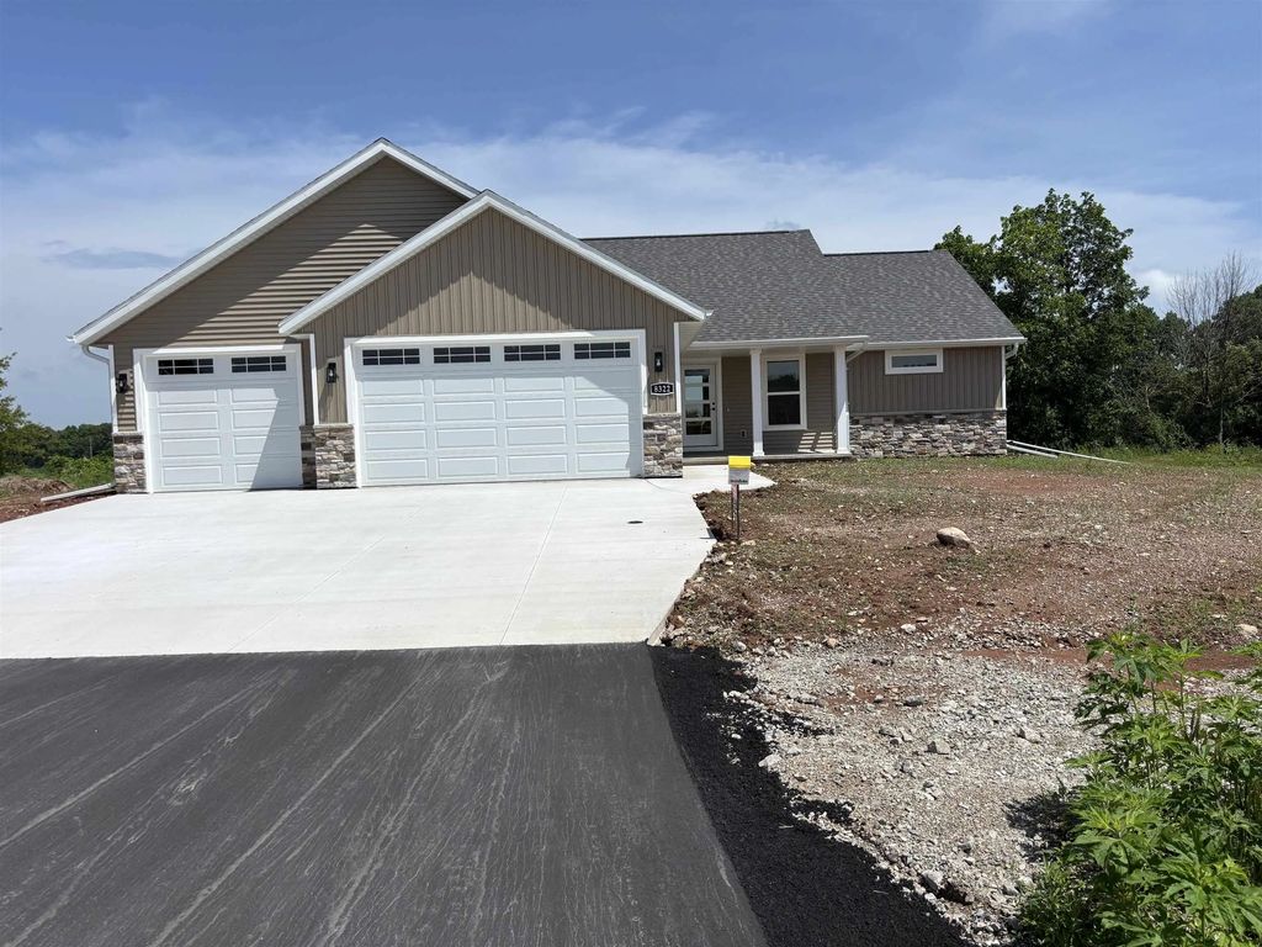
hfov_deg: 67.3
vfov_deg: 53.1
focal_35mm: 26
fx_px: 948
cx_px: 631
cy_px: 474
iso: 50
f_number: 1.6
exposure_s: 1/6711
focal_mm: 5.96
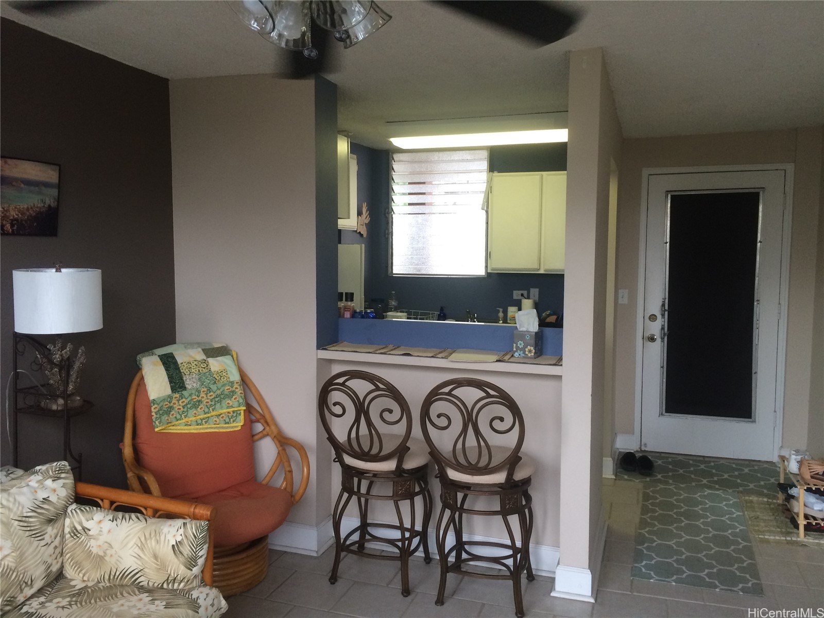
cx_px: 412
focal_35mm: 29
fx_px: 690
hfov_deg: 61.7
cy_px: 309
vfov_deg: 48.2
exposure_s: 1/30
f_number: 2.2
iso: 125
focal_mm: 4.15
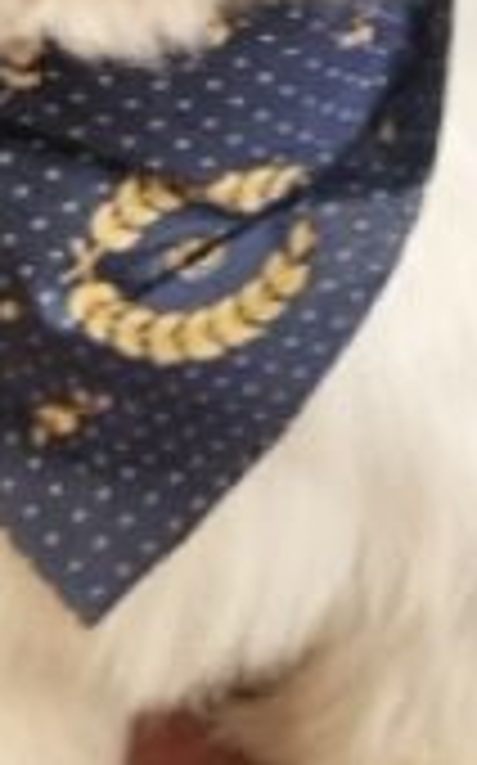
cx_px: 207
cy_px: -522
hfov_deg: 8.9
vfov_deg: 13.1
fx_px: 3063
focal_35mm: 147
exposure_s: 1/120
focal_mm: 5.4
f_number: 1.8
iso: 125
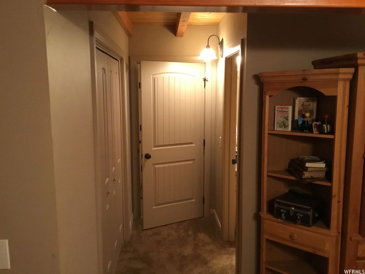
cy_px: 137
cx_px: 182
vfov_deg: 45.4
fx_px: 327
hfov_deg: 58.4
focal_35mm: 31
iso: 200
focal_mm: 3.3
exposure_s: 1/20
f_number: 2.4
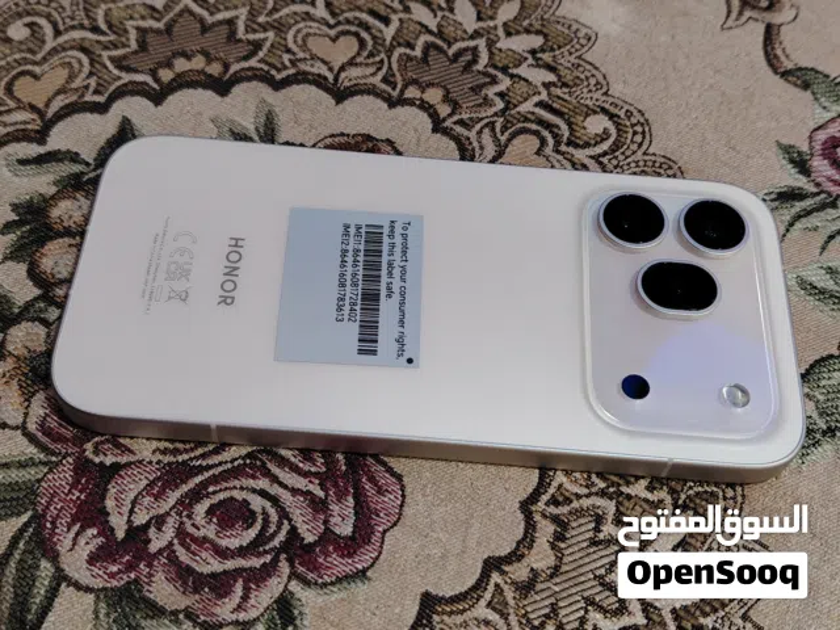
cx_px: 420
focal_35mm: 43
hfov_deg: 43.9
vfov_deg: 33.6
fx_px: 1043
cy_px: 315
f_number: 1.75
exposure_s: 1/50
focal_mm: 5.25
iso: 884
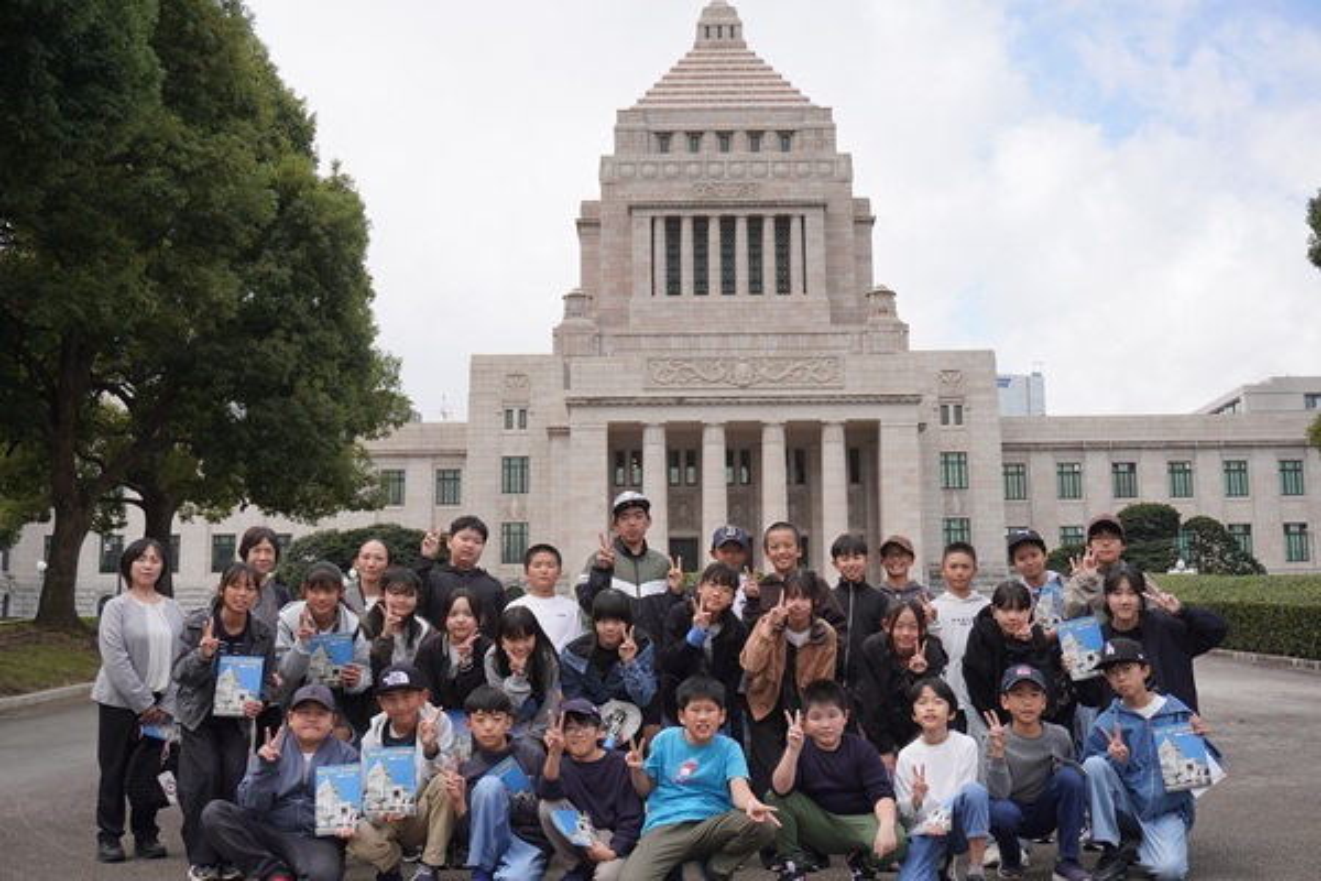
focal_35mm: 42
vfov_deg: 31.9
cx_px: 660
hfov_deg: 46.4
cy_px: 440
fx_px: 1541
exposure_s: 1/320
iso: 100
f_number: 5
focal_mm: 28
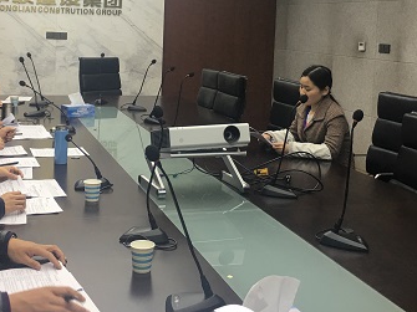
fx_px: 626
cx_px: 179
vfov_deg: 27.6
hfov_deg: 36.8
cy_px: 76
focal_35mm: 52
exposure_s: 1/33
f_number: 2.2
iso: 32
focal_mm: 4.15
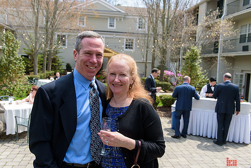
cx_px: 120
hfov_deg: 54.4
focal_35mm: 35
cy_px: 88
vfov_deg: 37.9
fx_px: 244
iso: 200
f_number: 4
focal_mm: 31
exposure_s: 1/640
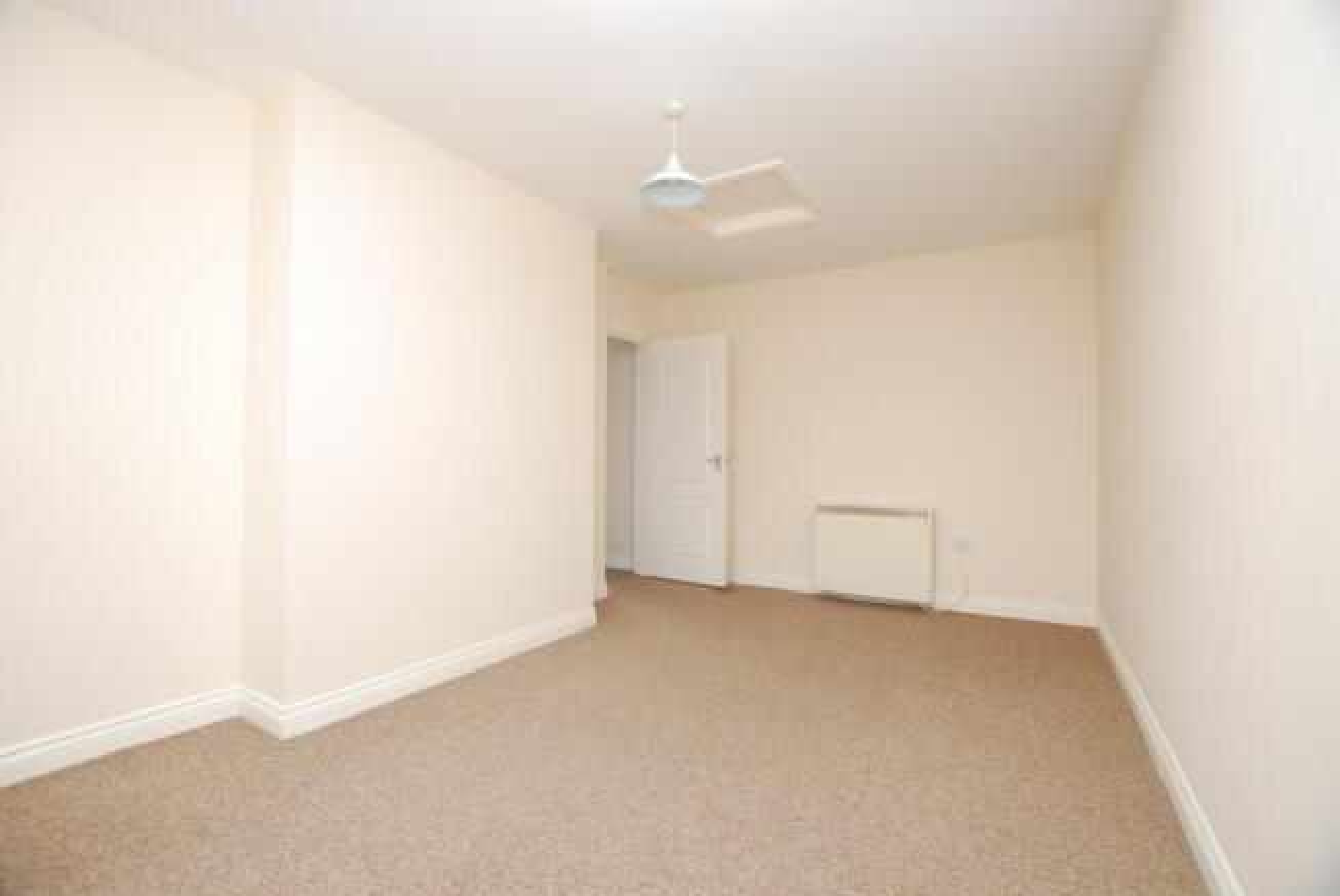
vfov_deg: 77.5
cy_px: 448
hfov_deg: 100.3
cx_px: 670
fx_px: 559
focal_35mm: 15
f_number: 4
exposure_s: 1/60
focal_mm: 10
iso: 100
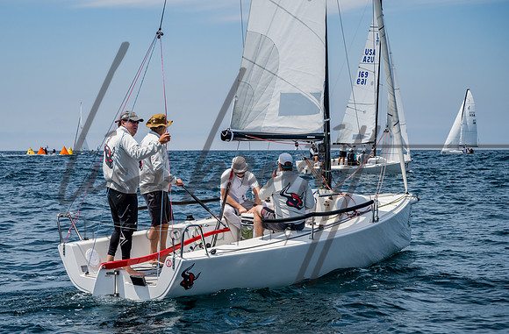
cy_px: 184
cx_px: 233
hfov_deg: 28.4
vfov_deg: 18.9
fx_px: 1006
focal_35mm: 71
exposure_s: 1/2500
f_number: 7.1
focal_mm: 64
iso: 640
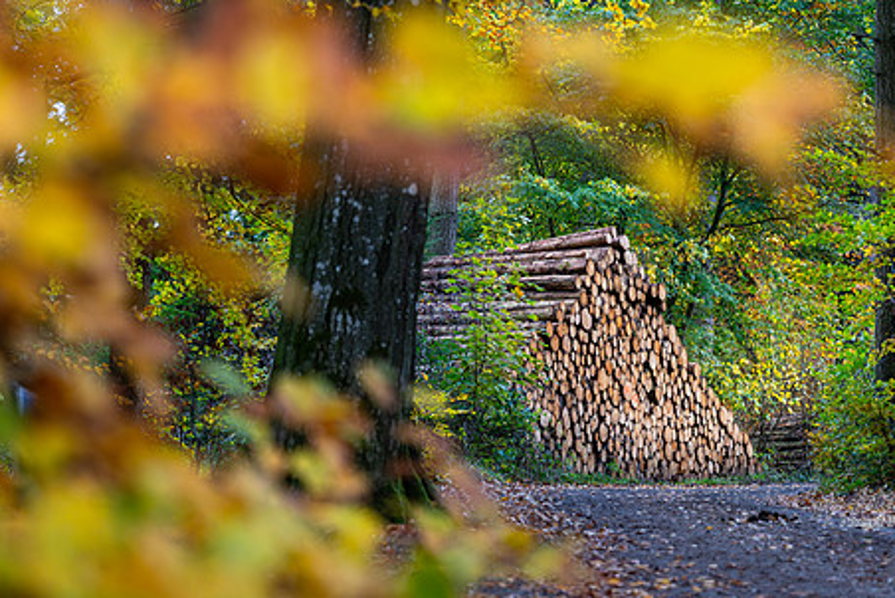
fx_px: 2413
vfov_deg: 14.1
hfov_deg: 21.0
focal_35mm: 97
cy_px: 248
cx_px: 453
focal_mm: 70
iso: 320
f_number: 2.8
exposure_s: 1/200
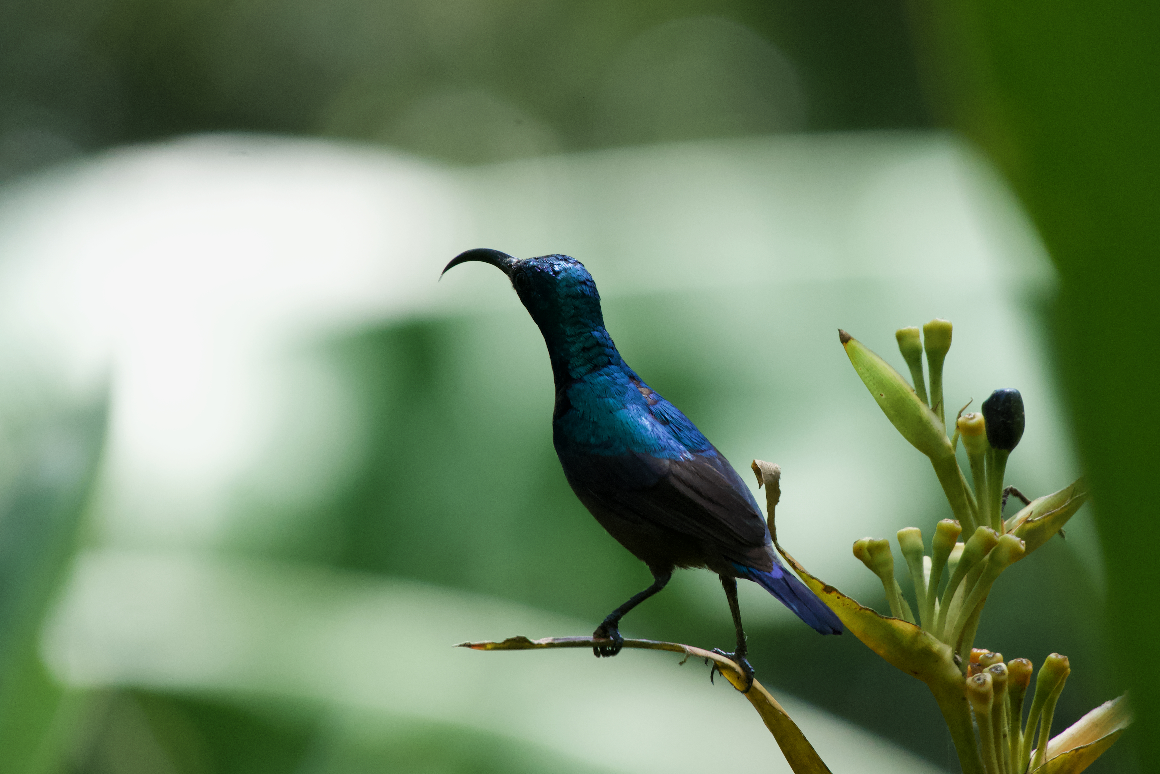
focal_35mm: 525
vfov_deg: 2.6
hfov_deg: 3.9
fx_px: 16916
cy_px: 387
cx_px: 580
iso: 2000
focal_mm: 350
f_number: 7.1
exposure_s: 1/1250
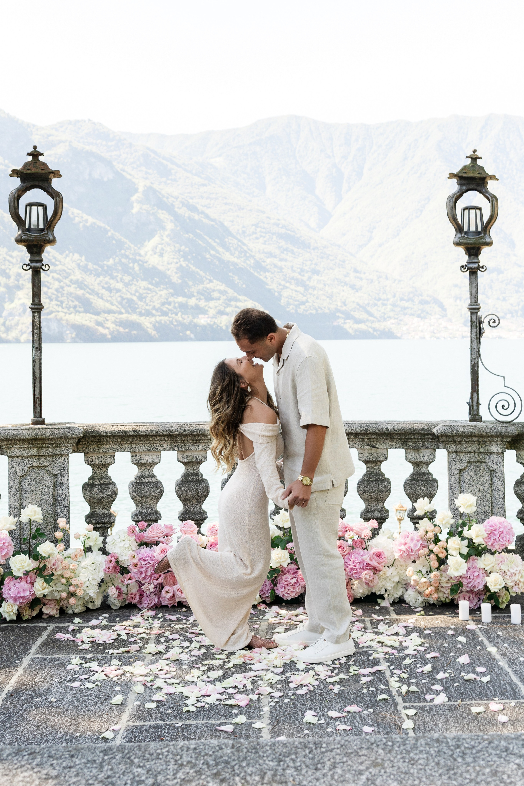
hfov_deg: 30.5
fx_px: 961
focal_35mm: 44
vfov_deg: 44.5
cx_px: 262
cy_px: 393
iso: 250
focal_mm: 44
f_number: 6.3
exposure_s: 1/250
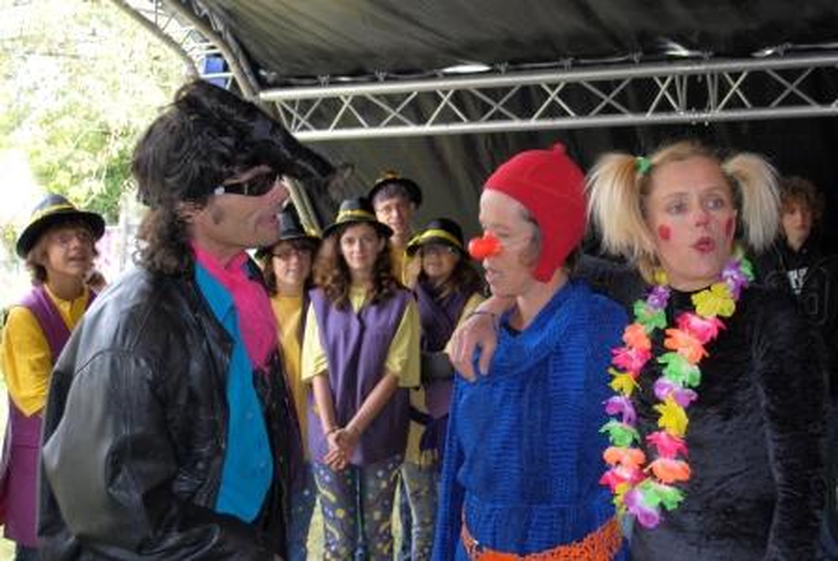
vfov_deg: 37.0
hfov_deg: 53.1
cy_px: 280
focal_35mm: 36
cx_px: 419
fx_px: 839
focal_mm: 24
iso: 200
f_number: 4
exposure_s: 1/60
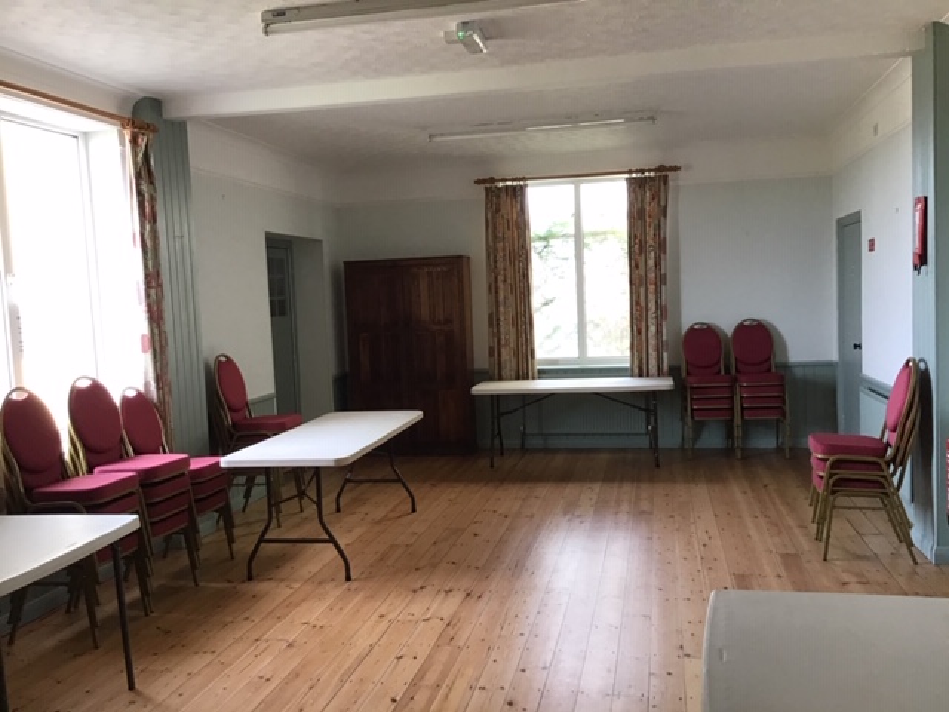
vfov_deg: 45.4
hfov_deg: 58.4
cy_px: 356
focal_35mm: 31
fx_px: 850
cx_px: 474
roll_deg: +2.6
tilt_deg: -5.1
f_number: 2.4
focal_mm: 3.3
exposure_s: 1/33
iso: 80
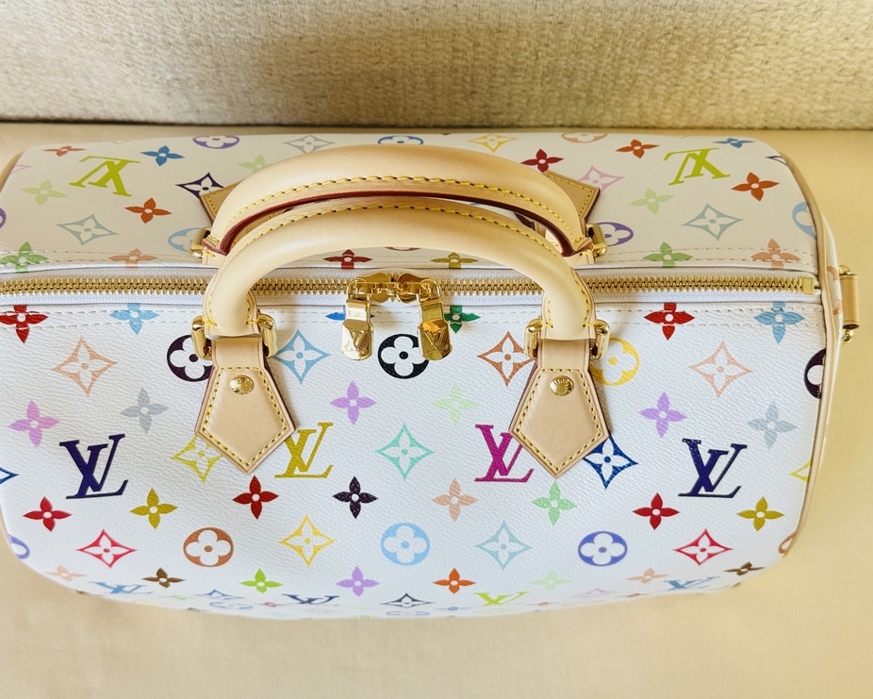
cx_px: 424
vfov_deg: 29.7
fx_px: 1318
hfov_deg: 36.6
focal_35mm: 51
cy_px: 346
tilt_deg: -74.0
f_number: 1.78
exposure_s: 1/100
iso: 80
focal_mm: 6.76
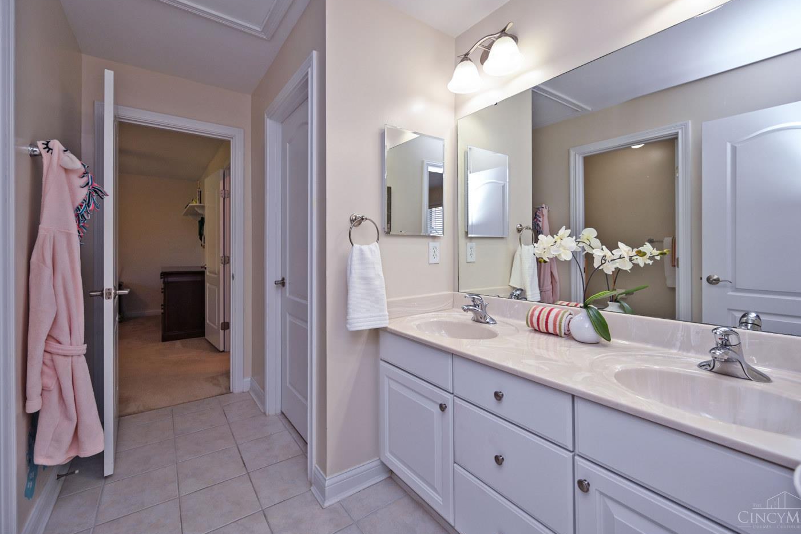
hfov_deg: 100.4
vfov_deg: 77.2
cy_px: 251
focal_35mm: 15
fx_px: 334
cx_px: 396
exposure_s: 1/80
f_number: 4.5
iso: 200
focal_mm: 14
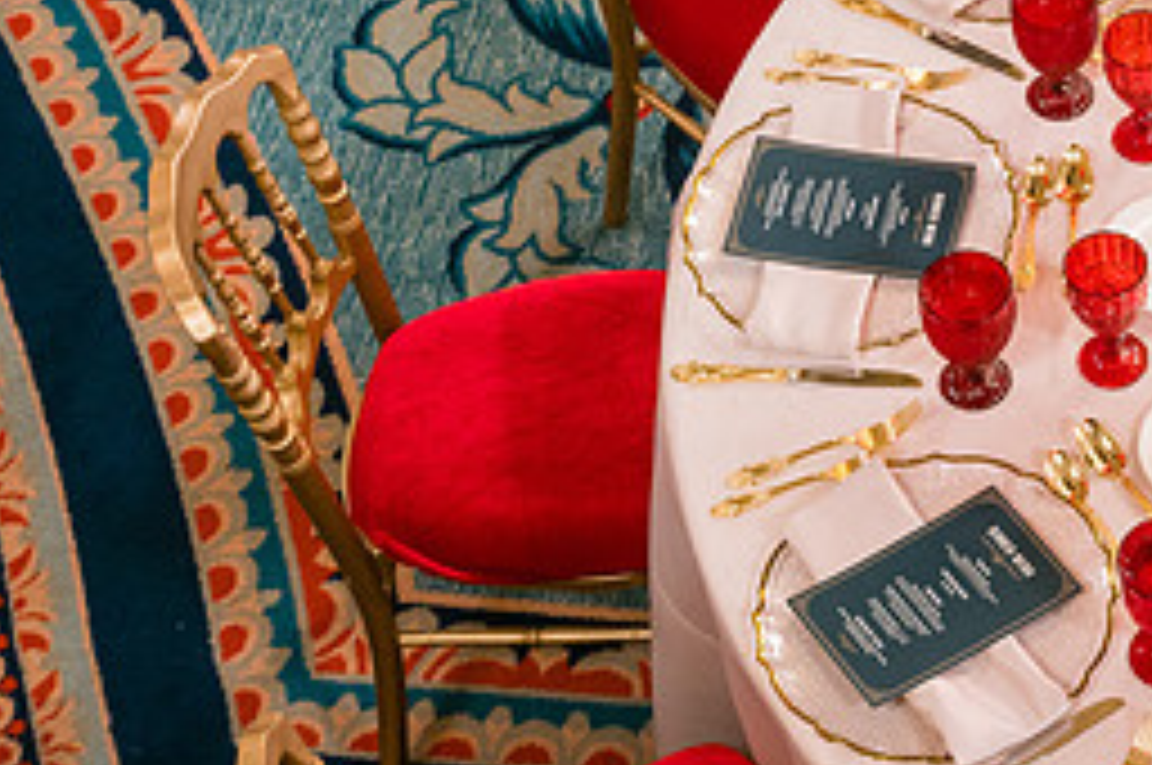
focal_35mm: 102
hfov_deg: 19.3
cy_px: 63
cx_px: 1215
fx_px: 3260
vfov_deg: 13.3
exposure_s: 3
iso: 200
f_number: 8
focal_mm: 30
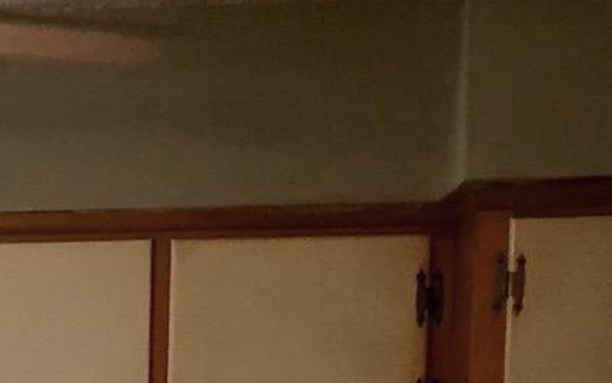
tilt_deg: -5.0
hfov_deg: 13.0
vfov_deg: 8.3
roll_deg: -0.4
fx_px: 2520
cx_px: -357
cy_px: 753
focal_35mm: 151
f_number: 2.2
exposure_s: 1/30
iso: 100
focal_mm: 4.15
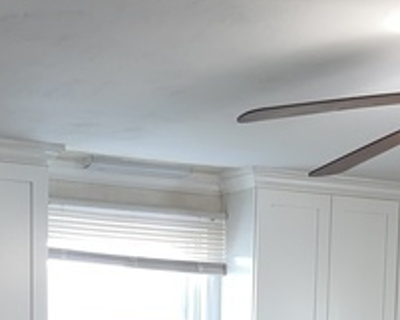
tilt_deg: -6.5
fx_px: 995
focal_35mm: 84
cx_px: 168
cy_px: 453
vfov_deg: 16.9
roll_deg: -0.8
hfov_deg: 22.7
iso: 50
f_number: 1.6
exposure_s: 1/28
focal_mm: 5.1
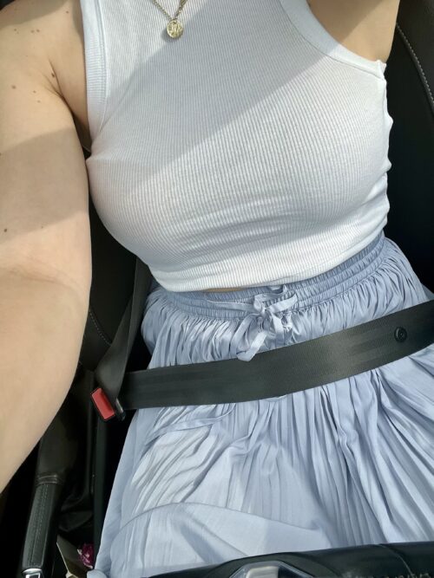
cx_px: 217
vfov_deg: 60.0
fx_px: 502
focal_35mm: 30
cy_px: 289
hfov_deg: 46.8
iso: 32
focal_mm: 2.71
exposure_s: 1/274
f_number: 2.2
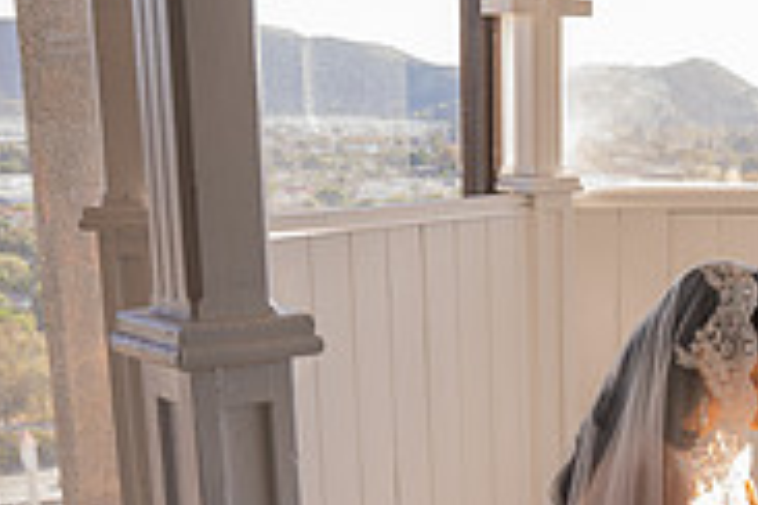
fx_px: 1600
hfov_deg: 24.9
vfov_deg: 16.7
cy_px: 702
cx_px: 820
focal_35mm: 76
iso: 100
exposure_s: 1/100
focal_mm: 24
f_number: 3.5
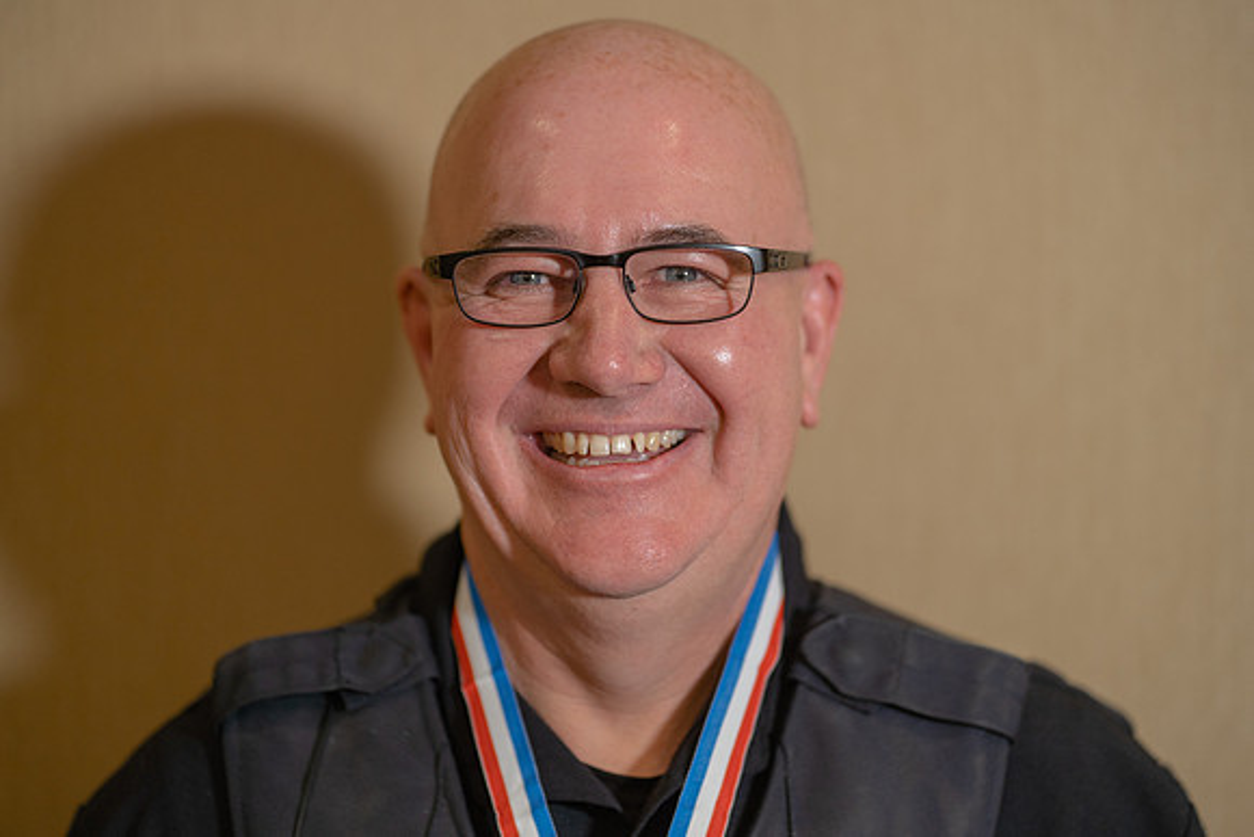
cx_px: 627
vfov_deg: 14.6
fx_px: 3267
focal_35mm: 94
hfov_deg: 21.7
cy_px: 393
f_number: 1.8
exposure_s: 1/250
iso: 500
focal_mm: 85
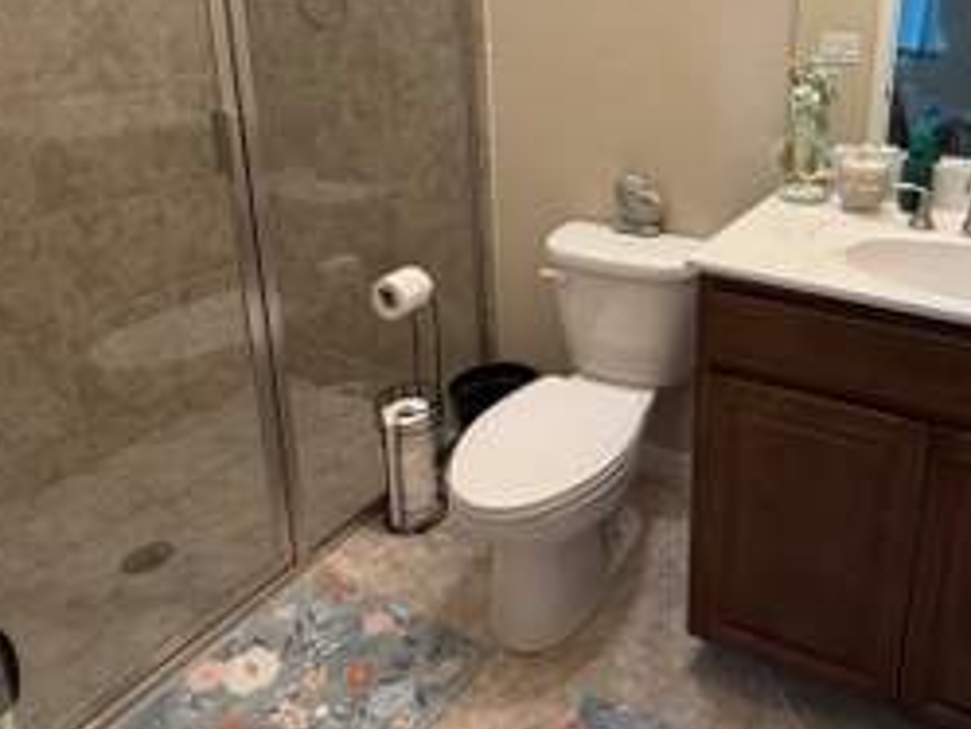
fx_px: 758
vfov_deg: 49.4
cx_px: 721
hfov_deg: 61.8
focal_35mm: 27
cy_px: 183
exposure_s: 1/60
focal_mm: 2.22
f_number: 2.2
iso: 200
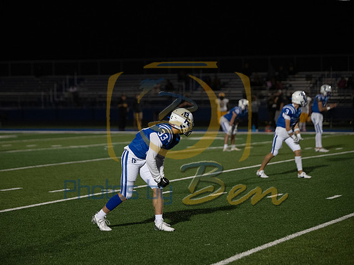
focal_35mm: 120
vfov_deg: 12.3
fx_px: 1227
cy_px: 133
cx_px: 165
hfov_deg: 16.4
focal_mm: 110
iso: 3200
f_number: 2.8
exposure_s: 1/1250
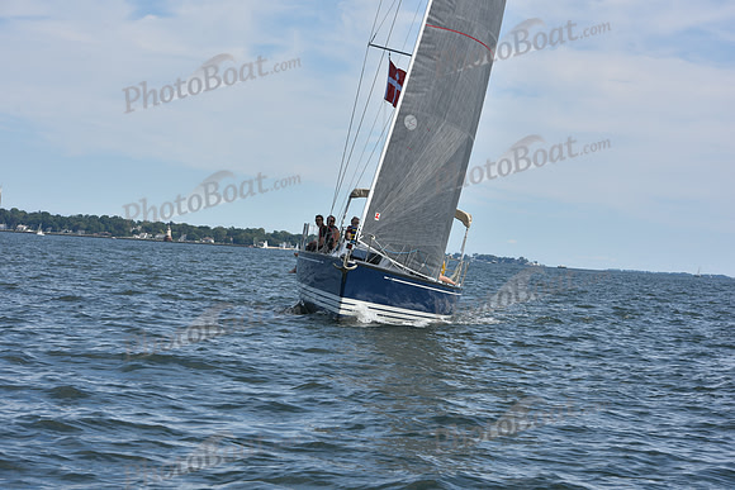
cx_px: 368
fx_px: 2083
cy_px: 245
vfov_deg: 13.4
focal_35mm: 102
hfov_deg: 20.0
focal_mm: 102
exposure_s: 1/1000
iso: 320
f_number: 10
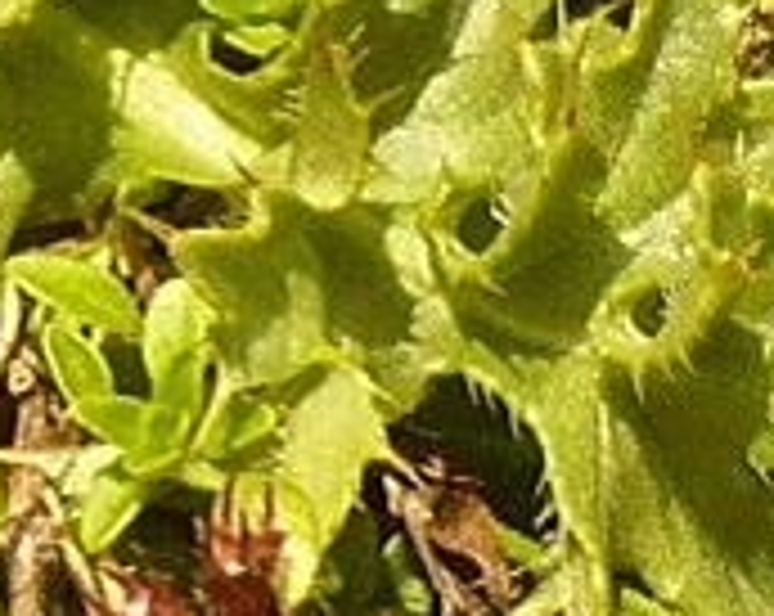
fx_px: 5466
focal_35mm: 239
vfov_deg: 6.3
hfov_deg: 7.0
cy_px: -625
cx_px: -1827
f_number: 2.8
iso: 100
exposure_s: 1/640
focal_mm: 5.8
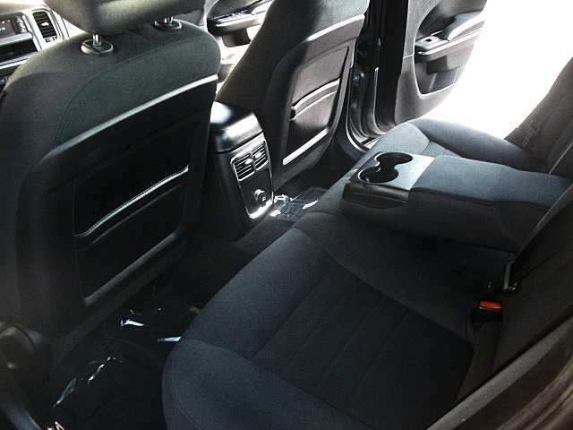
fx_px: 596
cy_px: 215
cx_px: 286
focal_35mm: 36
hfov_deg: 51.4
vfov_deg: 39.7
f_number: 2.8
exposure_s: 1/125
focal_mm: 6.3
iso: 800
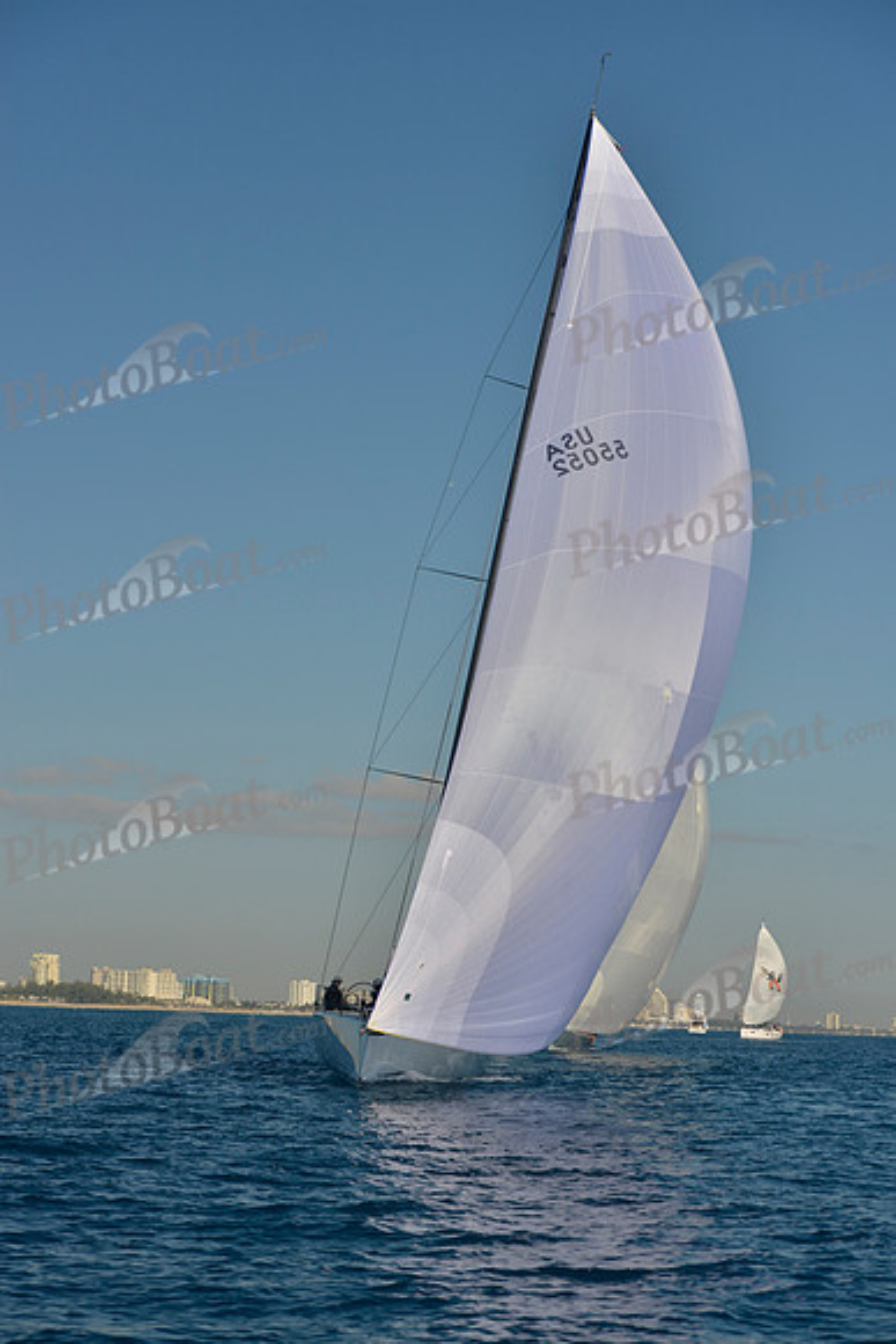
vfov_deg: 26.0
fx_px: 2910
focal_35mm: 78
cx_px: 448
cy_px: 672
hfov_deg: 17.5
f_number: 7.1
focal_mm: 78
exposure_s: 1/800
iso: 200
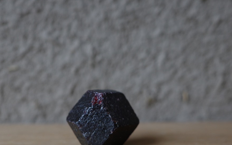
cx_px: 105
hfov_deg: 29.4
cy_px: 87
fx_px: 443
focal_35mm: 70
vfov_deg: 18.6
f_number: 2.8
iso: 200
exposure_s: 1/125
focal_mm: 26
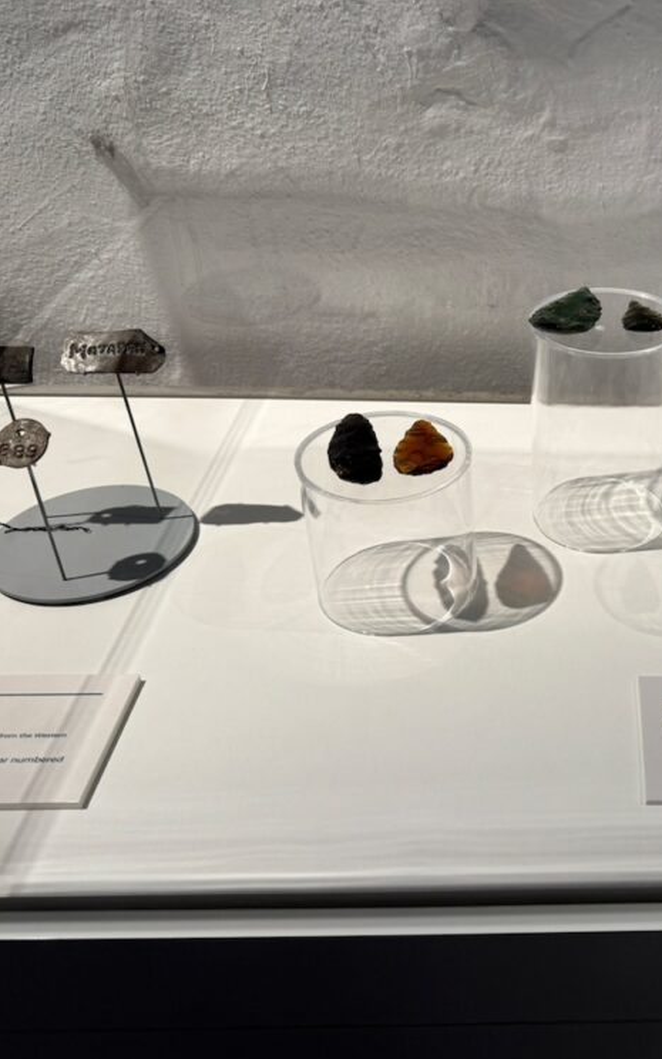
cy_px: 522
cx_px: 636
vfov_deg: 55.3
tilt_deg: -33.8
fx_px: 1010
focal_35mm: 35
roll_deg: -2.4
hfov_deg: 33.7
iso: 100
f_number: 1.78
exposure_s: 1/101
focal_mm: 6.76
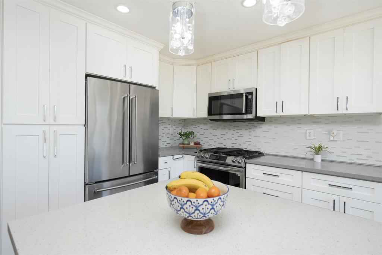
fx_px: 191
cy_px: 128
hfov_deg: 90.0
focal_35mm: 18
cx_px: 191
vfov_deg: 67.4
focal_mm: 18
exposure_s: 1/200
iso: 320
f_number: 7.1
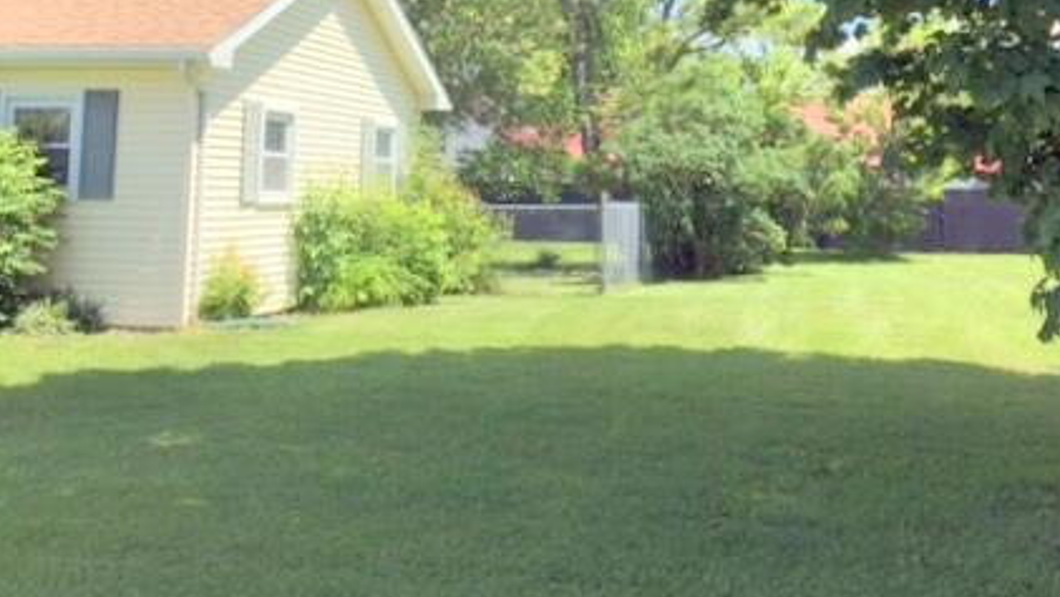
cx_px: 481
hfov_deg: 42.8
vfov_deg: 23.9
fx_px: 1349
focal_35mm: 48
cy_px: 13
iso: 25
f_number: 2.2
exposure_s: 1/1399
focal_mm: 4.15
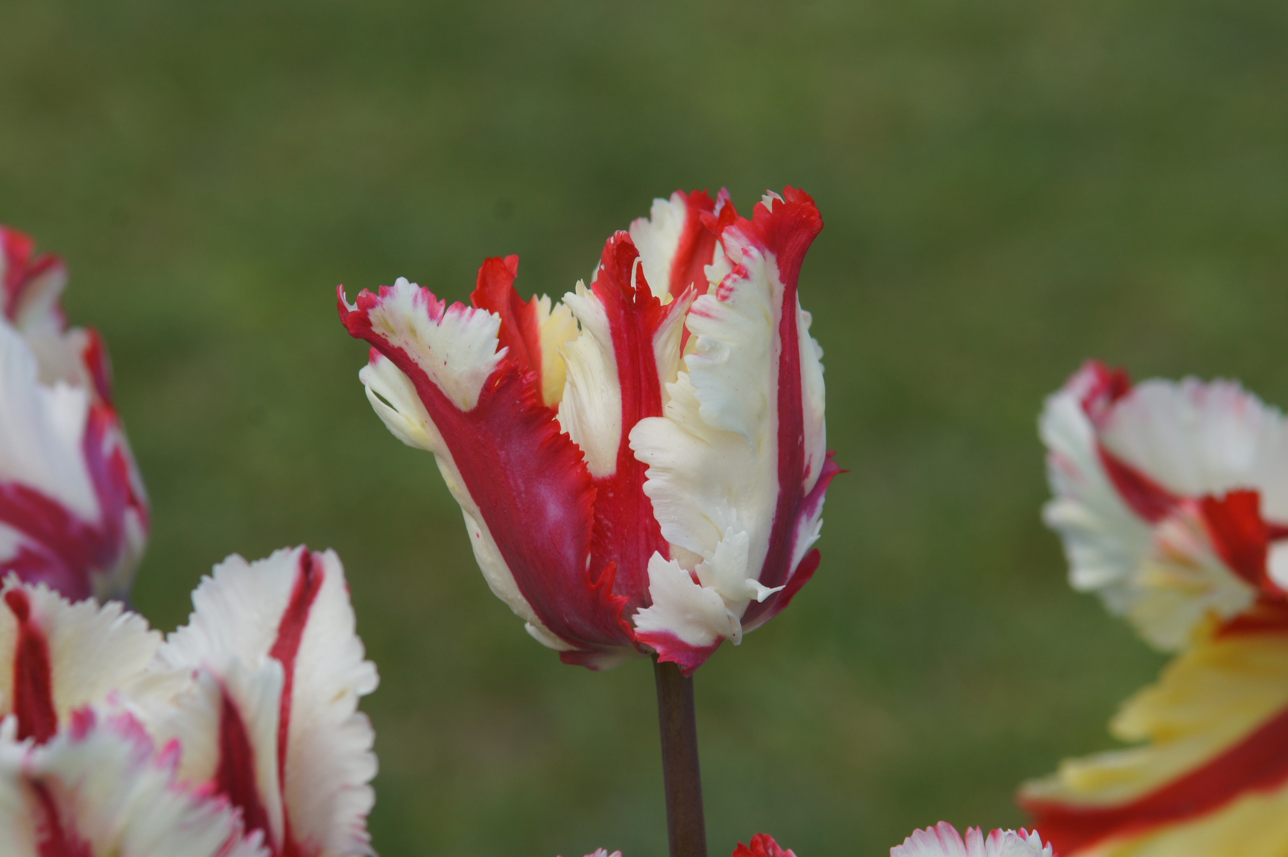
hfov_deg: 10.2
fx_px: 7241
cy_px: 428
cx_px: 644
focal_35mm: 202
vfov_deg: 6.8
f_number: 9
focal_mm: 135
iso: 200
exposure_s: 1/250
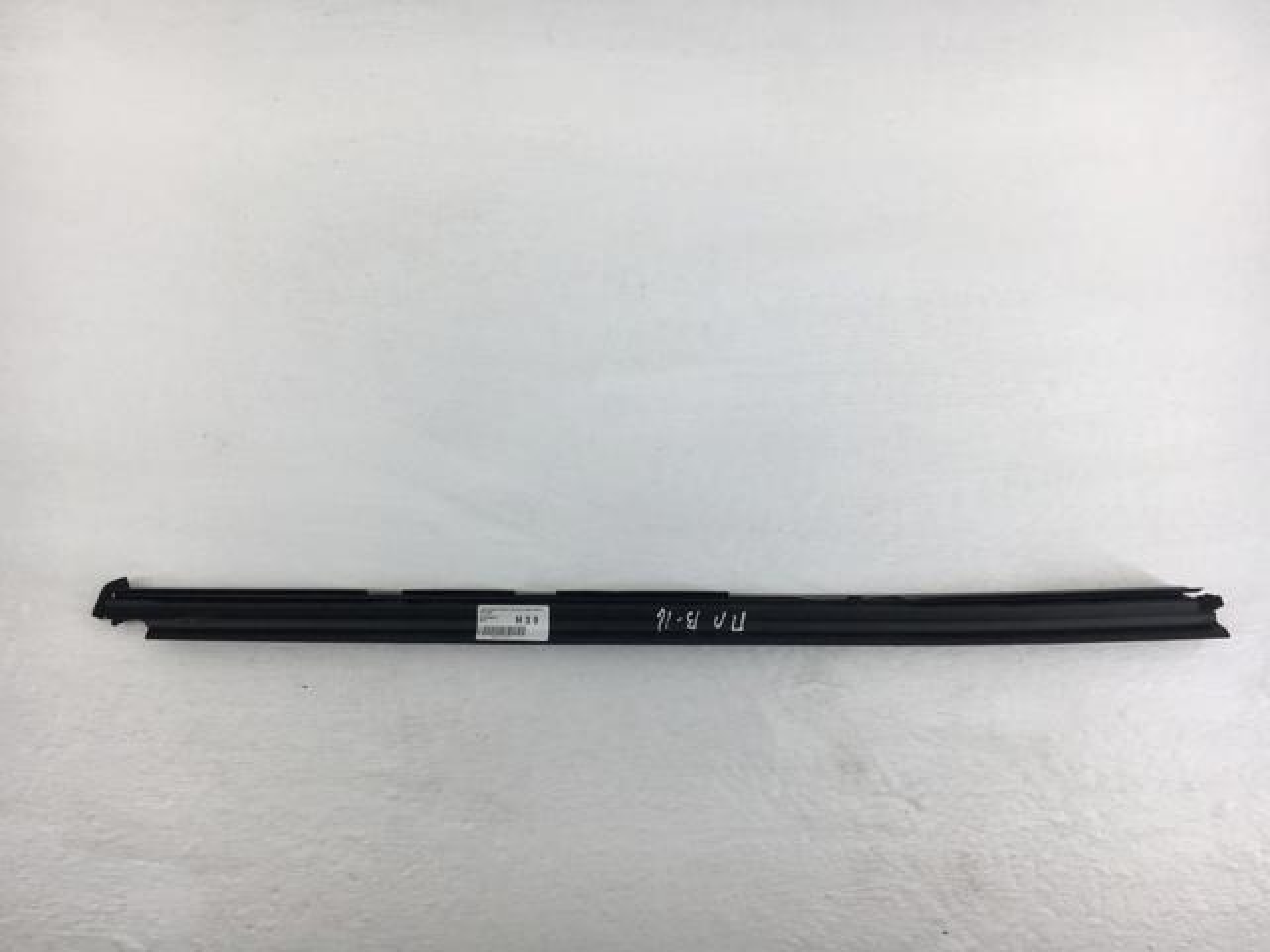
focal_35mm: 29
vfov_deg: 48.2
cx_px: 635
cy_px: 476
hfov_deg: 61.7
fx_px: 1064
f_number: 2.2
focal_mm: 4.15
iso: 32
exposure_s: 1/100
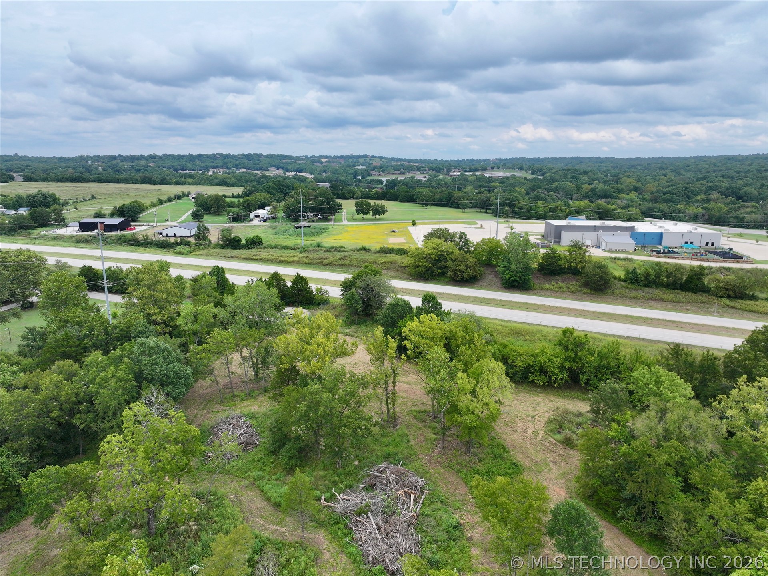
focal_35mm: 24
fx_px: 532
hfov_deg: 71.6
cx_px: 384
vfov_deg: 56.8
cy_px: 288
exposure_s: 1/1600
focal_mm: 12.29
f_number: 2.8
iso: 180
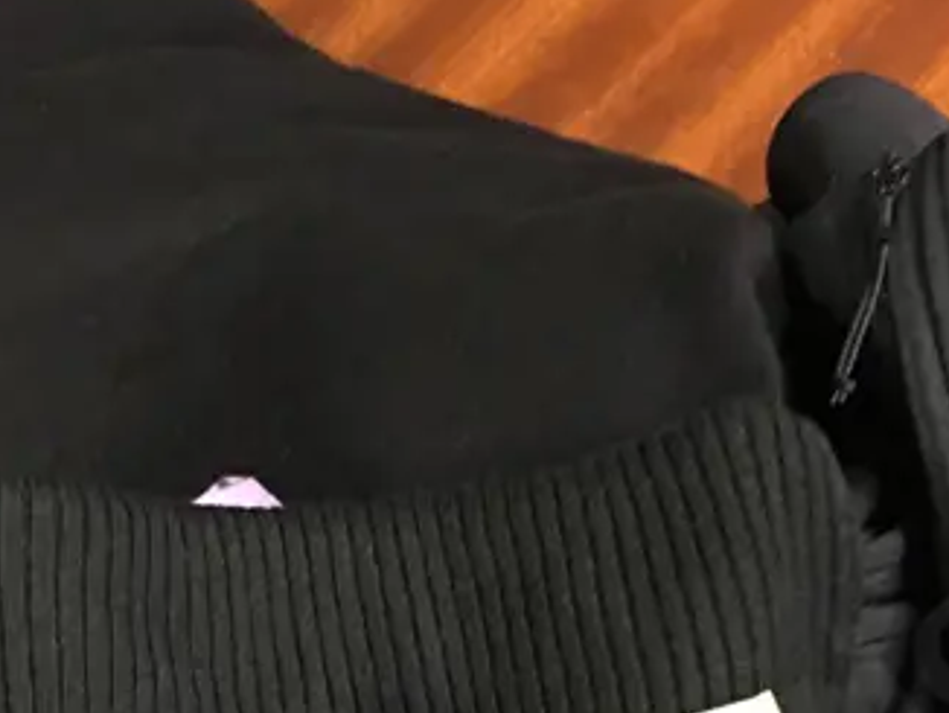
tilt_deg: -62.2
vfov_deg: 15.2
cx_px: 457
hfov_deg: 21.5
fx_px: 2497
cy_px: 1030
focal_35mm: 91
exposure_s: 1/8
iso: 160
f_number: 2.2
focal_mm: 4.15
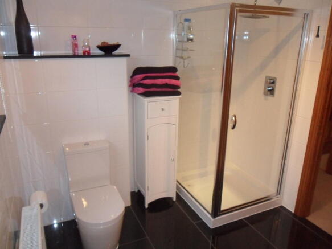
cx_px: 166
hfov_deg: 65.3
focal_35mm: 27
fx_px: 259
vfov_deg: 51.3
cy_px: 124
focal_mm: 4.9
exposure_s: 1/45
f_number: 3.5
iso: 400
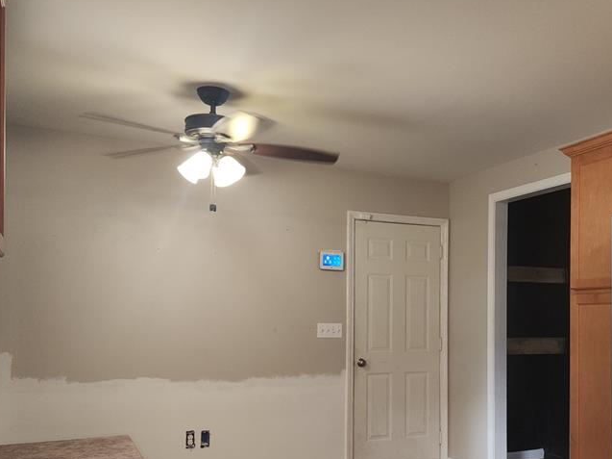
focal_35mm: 37
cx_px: 371
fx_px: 654
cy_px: 310
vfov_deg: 38.2
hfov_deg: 49.8
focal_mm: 6.4
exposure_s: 1/60
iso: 125
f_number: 1.8
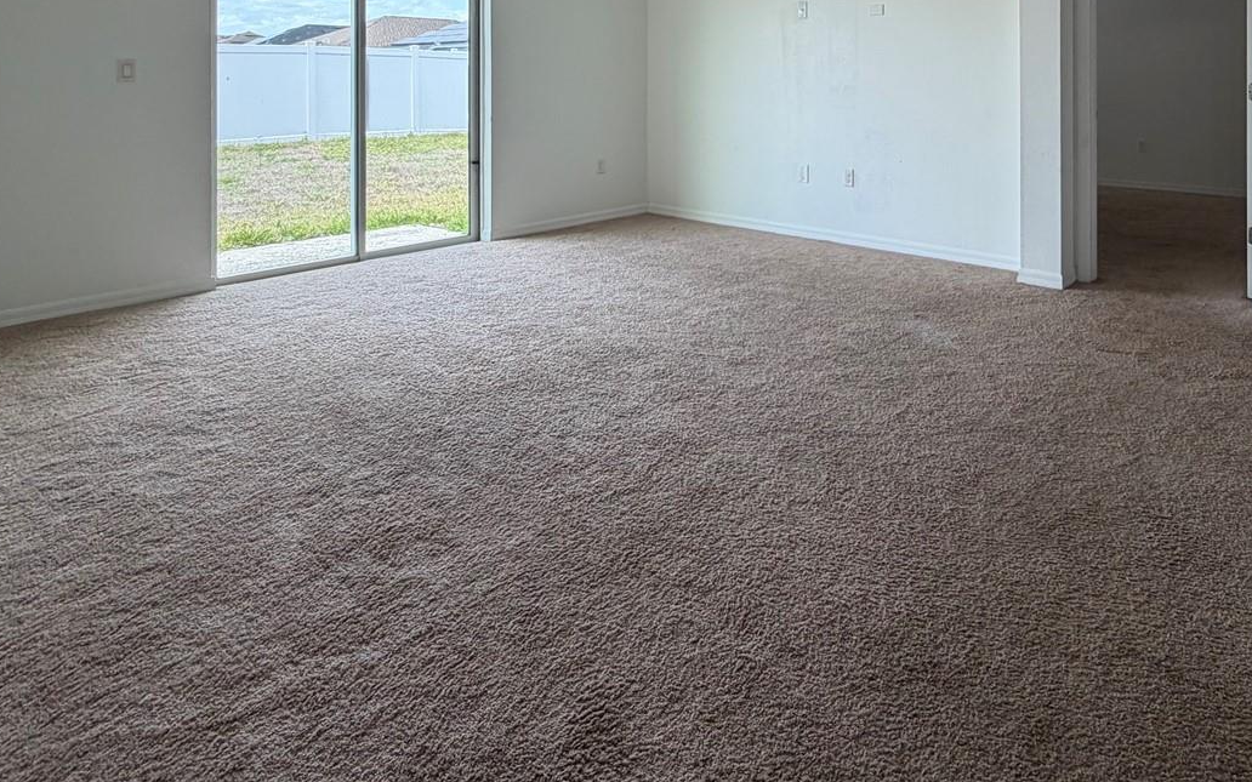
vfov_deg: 47.5
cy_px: 75
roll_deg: +0.7
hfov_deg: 73.8
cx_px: 875
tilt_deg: +0.7
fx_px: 785
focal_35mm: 23
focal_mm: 2.22
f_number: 2.2
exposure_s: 1/120
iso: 80
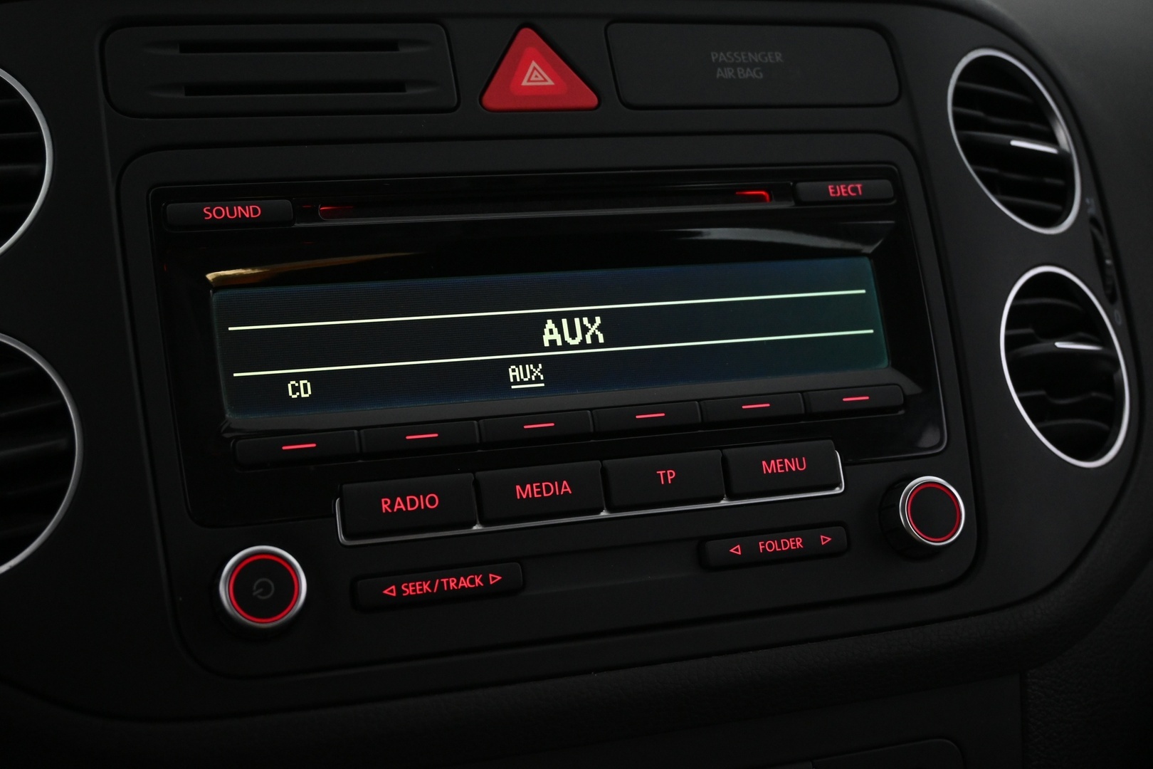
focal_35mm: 46
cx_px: 576
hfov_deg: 43.0
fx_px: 1465
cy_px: 384
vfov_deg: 29.4
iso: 2200
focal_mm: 30.5
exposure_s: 1/50
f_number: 4.8
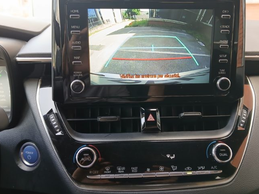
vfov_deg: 45.4
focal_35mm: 31
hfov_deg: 58.3
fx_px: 232
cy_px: 90
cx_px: 125
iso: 200
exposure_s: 1/50
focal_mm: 3.98
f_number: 1.8
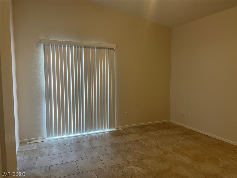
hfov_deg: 67.3
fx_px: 178
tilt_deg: -4.2
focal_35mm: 26
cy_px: 89
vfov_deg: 53.1
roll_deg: +0.1
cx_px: 118
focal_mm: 4.2
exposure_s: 1/60
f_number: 1.6
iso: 100
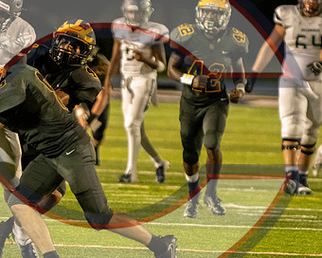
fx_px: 6385
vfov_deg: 2.3
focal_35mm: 670
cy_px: 163
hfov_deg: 2.9
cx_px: 38
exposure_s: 1/1250
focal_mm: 200
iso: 10000
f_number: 2.8
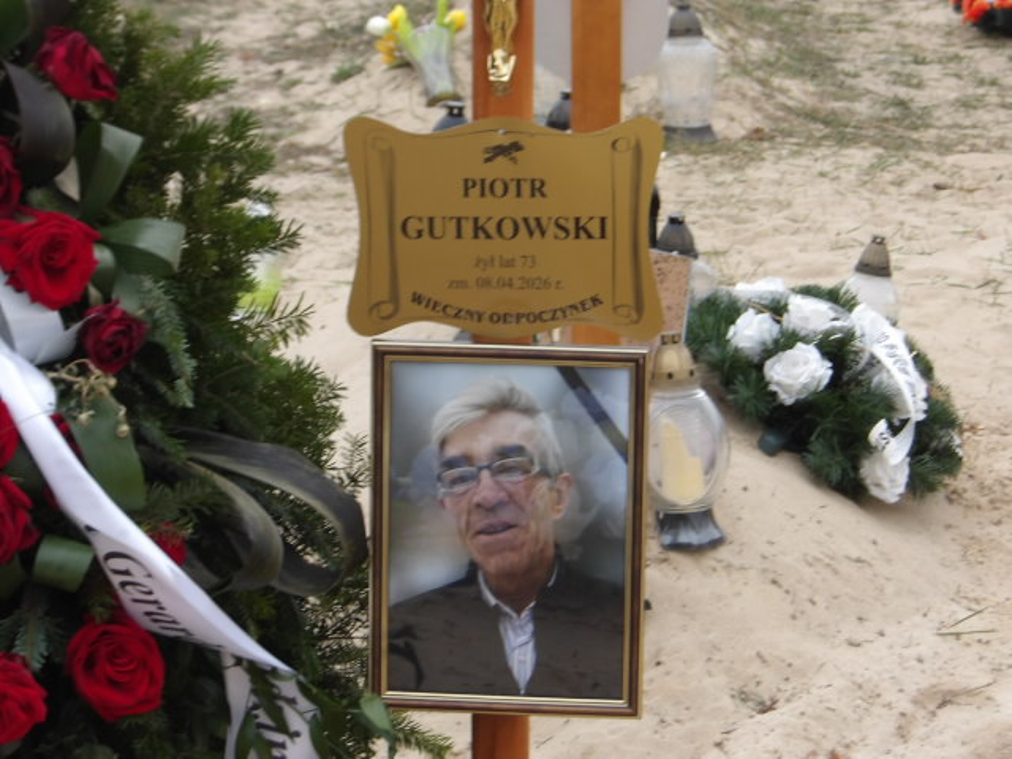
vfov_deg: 13.7
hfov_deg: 18.2
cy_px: 380
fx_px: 3157
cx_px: 506
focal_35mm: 108
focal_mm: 19.6
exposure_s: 1/63
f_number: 6.6
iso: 100
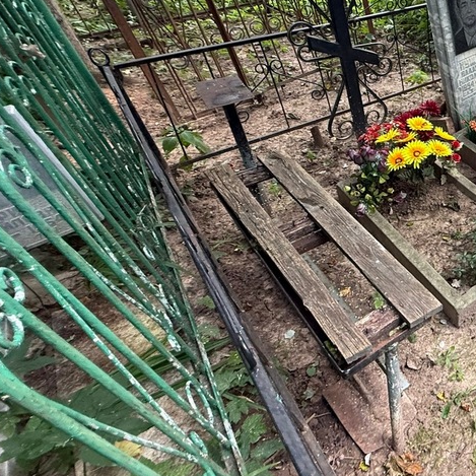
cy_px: 175
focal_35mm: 27
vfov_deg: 58.2
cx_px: 505
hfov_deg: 46.3
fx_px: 420
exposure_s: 1/99
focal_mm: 2.22
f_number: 2.2
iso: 200
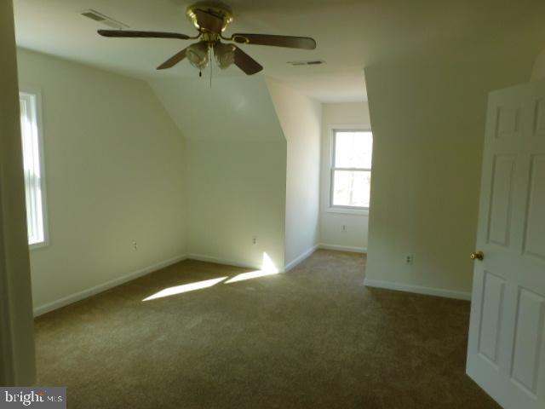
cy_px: 204
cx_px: 272
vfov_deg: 56.8
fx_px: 378
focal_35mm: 24
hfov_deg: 71.6
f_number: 3.3
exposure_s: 1/50
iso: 125
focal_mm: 4.3
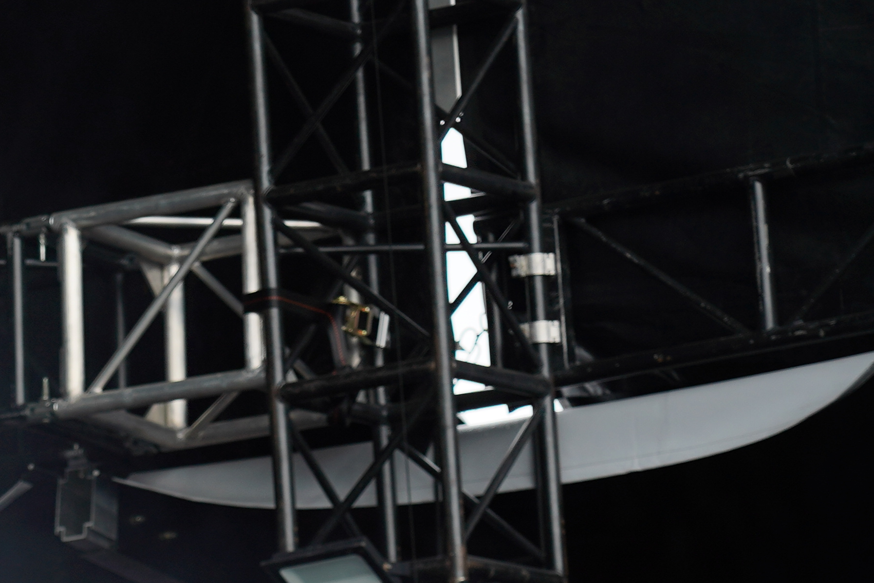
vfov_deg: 3.9
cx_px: -337
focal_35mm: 351
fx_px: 8522
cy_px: 712
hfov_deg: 5.8
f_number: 4
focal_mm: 105
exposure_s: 1/125
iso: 125
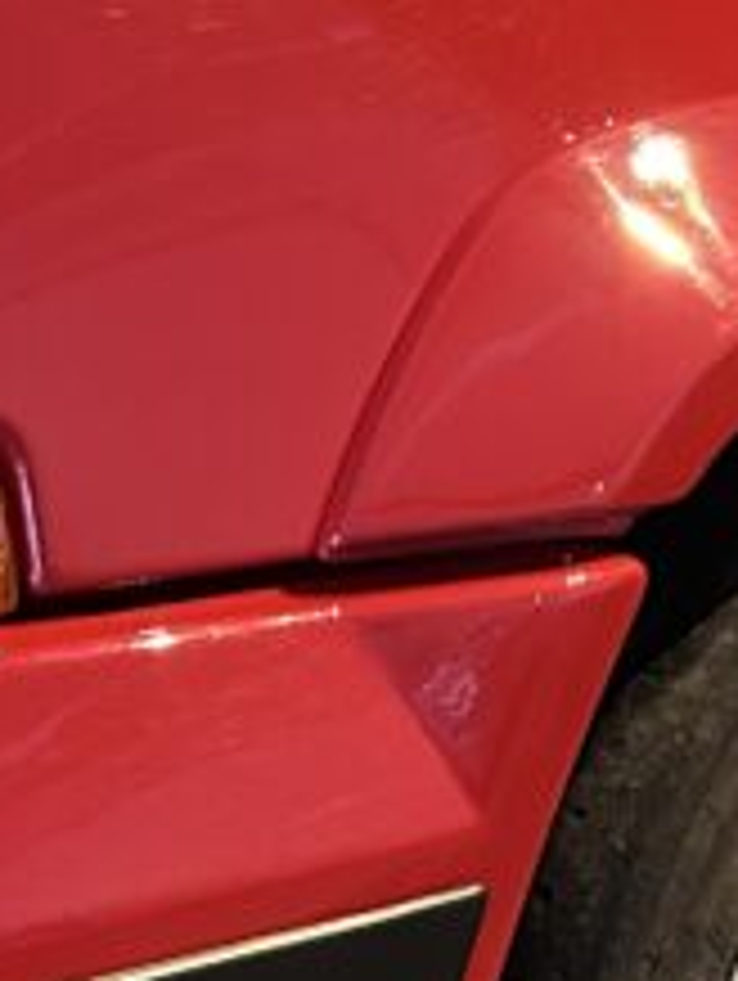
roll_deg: -1.2
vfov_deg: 16.1
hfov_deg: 12.0
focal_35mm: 122
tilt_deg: -7.0
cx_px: 747
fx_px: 3461
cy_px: 468
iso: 400
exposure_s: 1/33
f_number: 1.5
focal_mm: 5.7
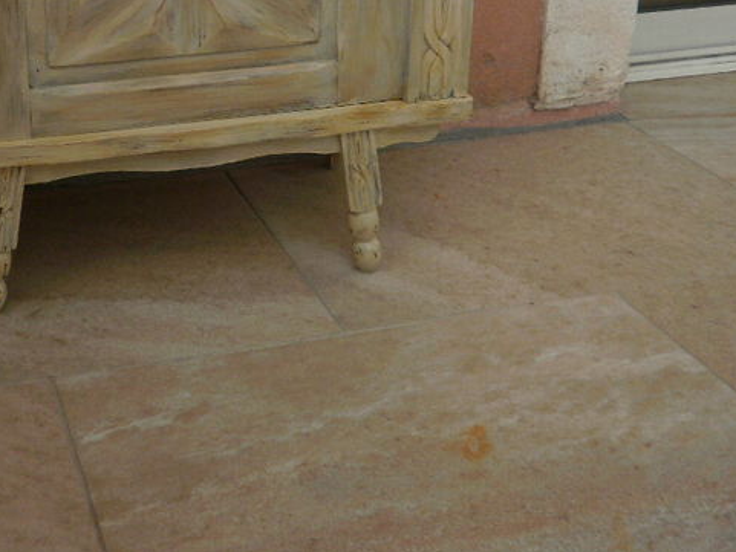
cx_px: 99
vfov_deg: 25.5
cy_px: -15
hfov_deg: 33.9
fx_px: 1148
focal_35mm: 54
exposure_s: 1/640
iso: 100
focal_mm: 4.65
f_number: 2.6
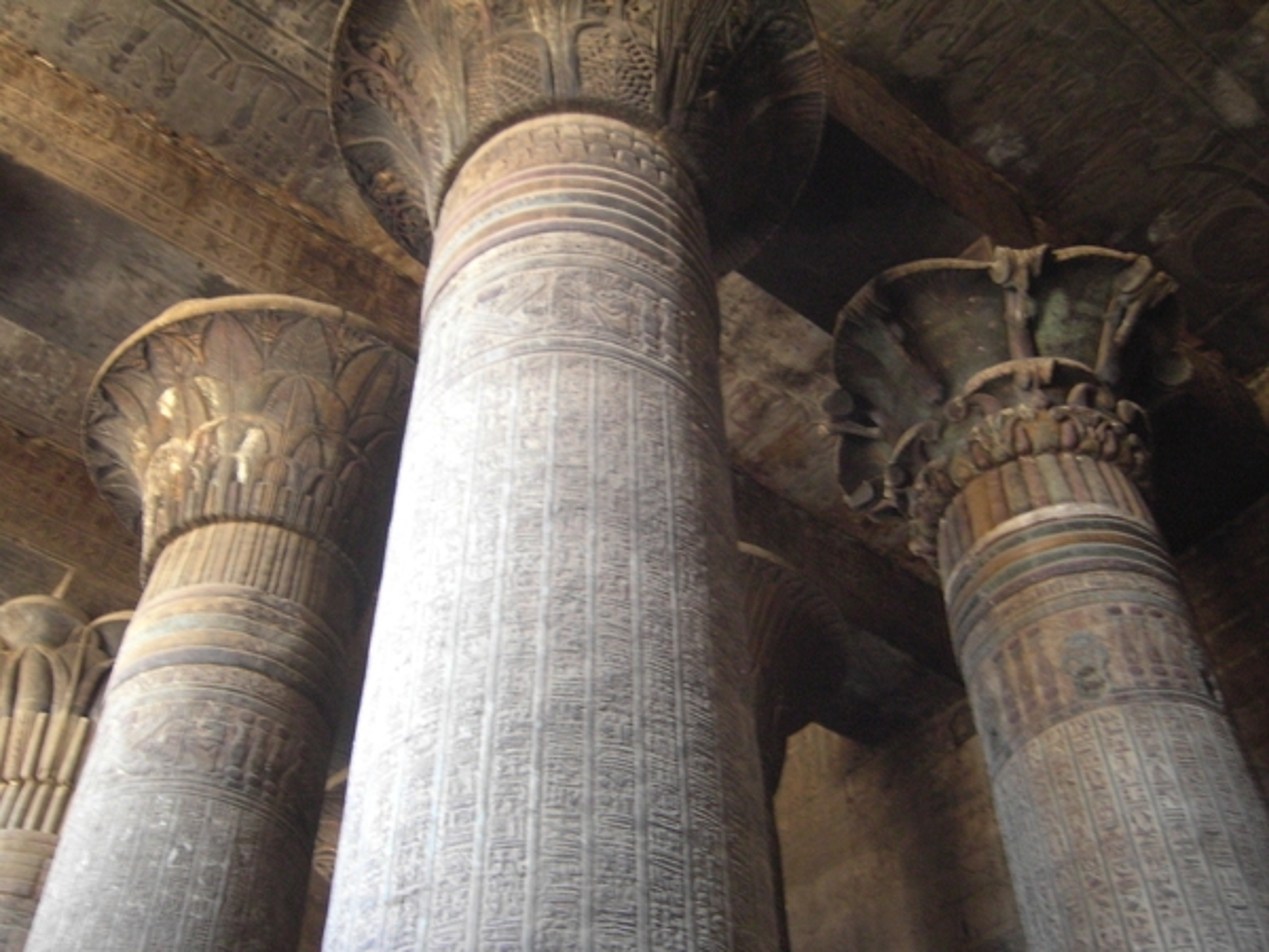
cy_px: 476
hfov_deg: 52.6
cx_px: 634
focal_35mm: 35
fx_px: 1283
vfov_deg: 40.7
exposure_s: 1/17
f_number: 2.8
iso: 200
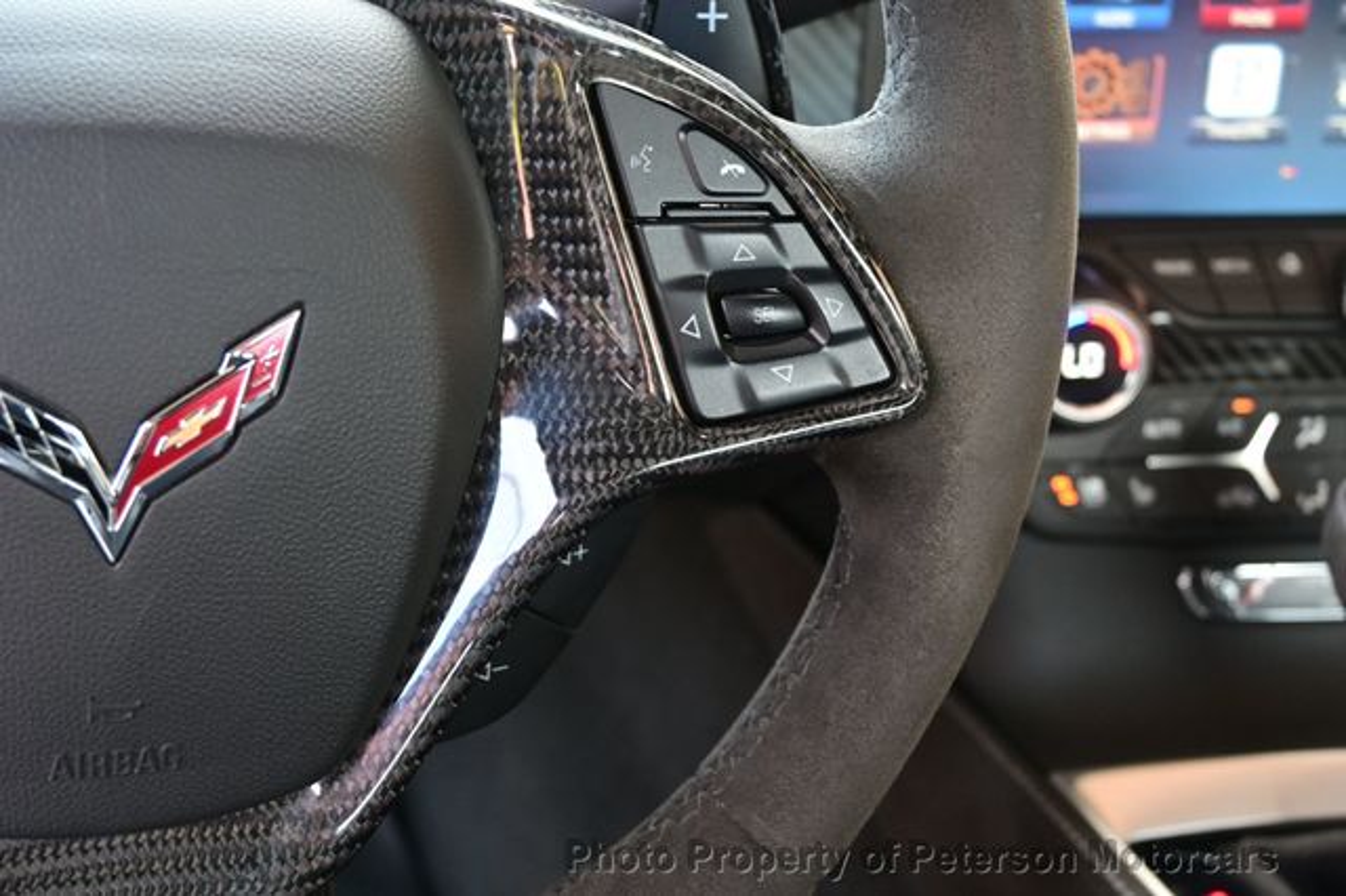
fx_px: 1850
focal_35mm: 50
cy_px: 448
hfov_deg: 40.0
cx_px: 673
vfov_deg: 27.2
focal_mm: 33
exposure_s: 1/50
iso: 900
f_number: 5
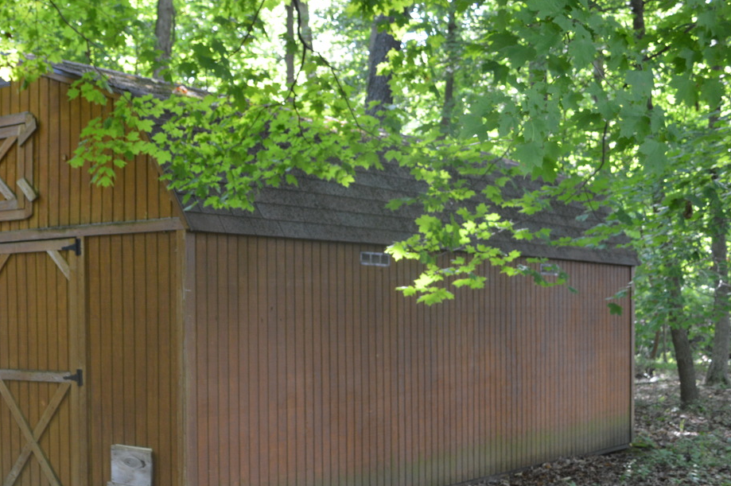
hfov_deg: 36.7
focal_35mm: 53
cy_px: 325
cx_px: 190
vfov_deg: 25.3
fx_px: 1075
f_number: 4
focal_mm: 20
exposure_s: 1/60
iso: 400
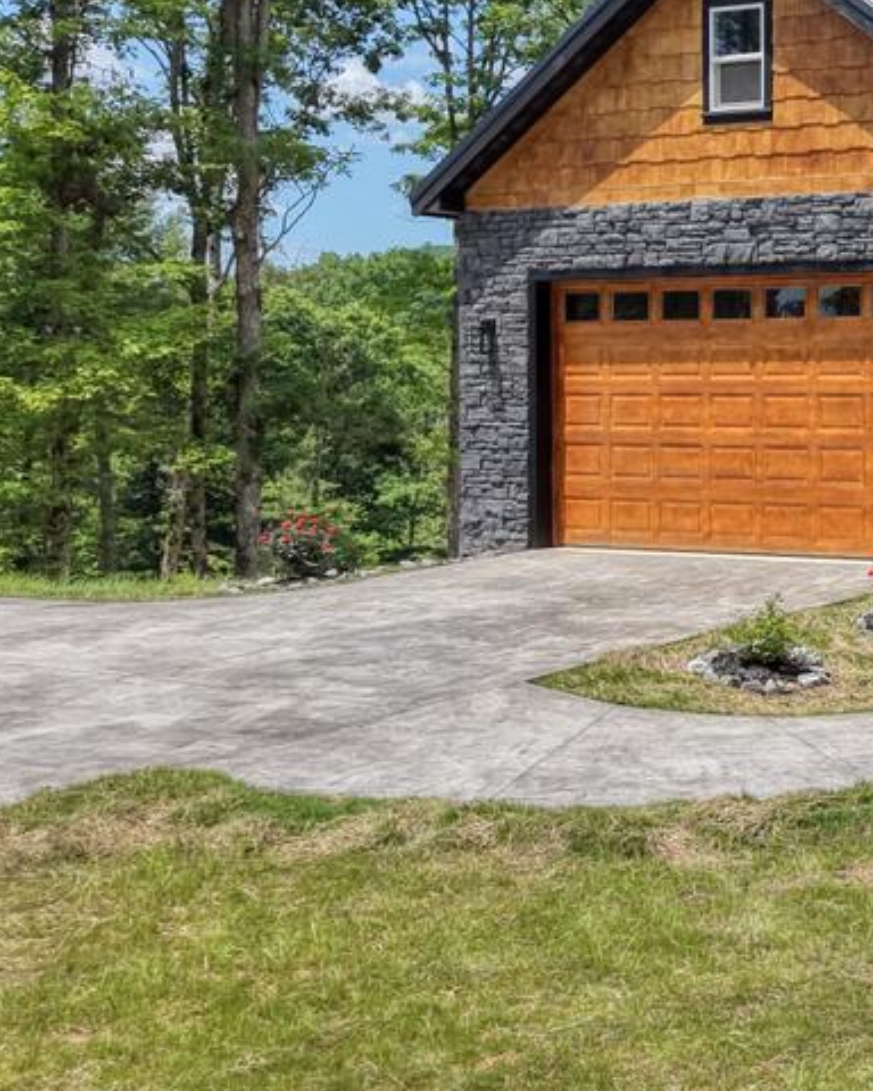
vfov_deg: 29.0
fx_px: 2099
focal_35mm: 65
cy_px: 370
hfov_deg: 19.6
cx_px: 1395
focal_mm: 8.67
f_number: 1.8
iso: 200
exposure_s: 1/8000
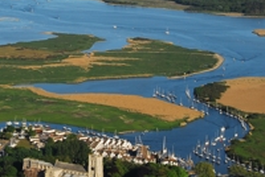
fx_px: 1246
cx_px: 7
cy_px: 24
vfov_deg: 8.1
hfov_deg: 12.0
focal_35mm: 169
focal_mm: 50
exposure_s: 1/500
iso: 160
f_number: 9
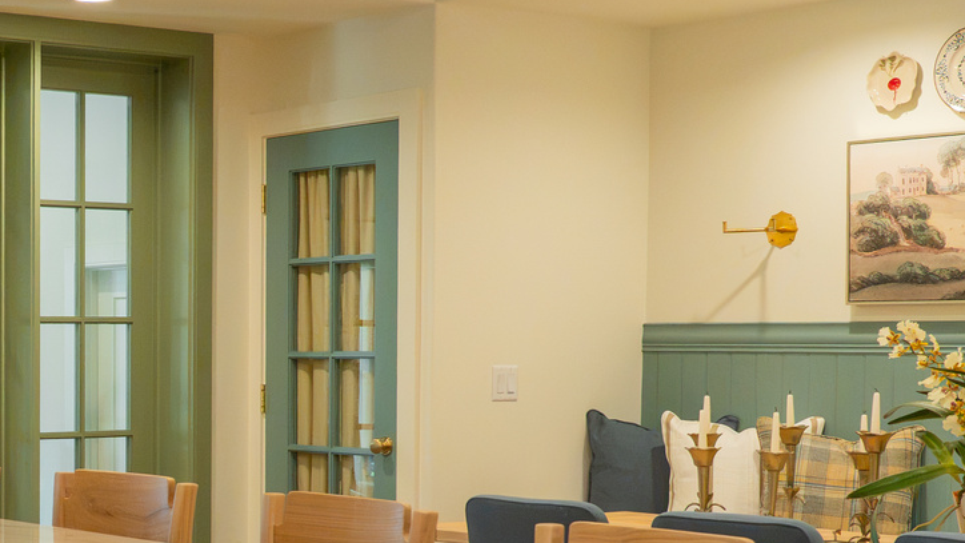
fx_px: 1944
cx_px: -25
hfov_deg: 26.2
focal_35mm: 76
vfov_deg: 15.8
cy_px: 434
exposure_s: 1/400
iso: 6400
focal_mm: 24
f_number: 6.3
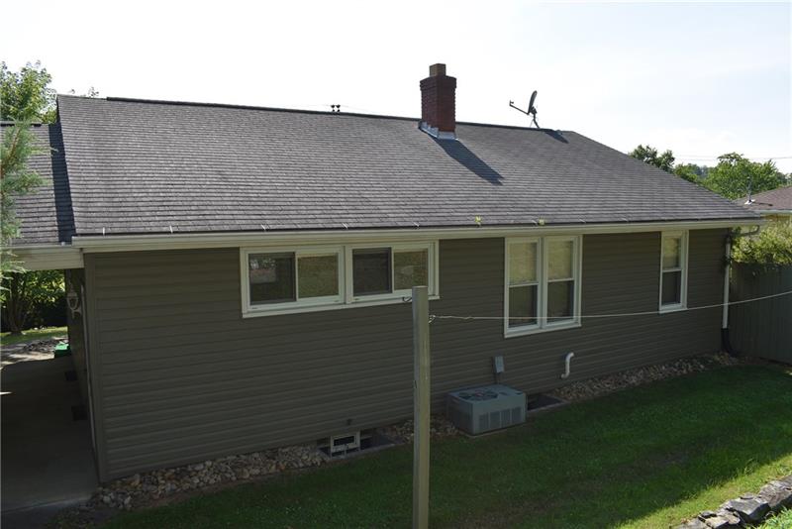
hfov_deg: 67.4
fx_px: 594
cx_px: 396
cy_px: 264
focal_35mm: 27
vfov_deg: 48.0
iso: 100
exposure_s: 1/200
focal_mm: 18
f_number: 8
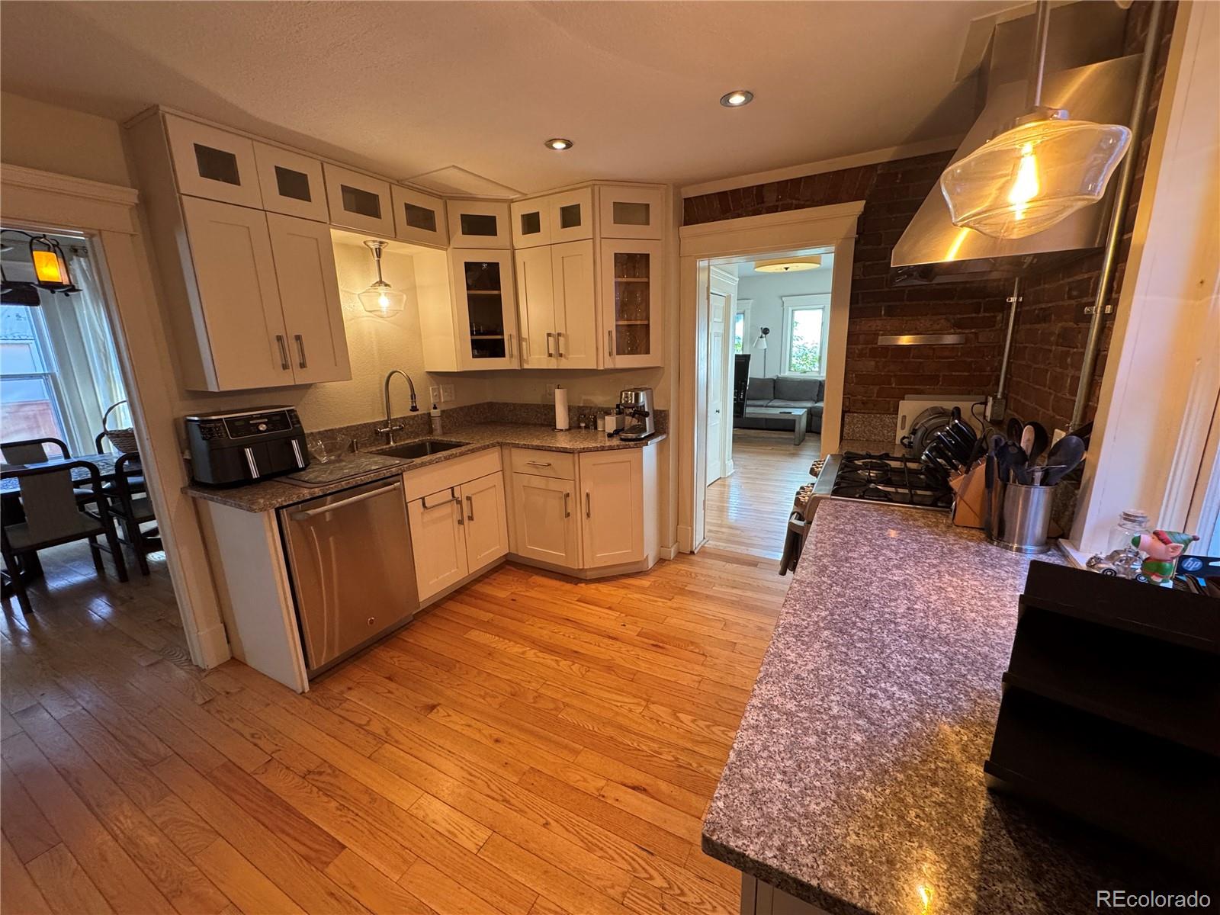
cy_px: 458
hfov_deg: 102.1
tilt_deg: -13.3
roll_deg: +1.9
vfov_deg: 85.7
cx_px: 610
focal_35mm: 14
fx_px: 493
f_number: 2.2
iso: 250
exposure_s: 1/60
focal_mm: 2.22
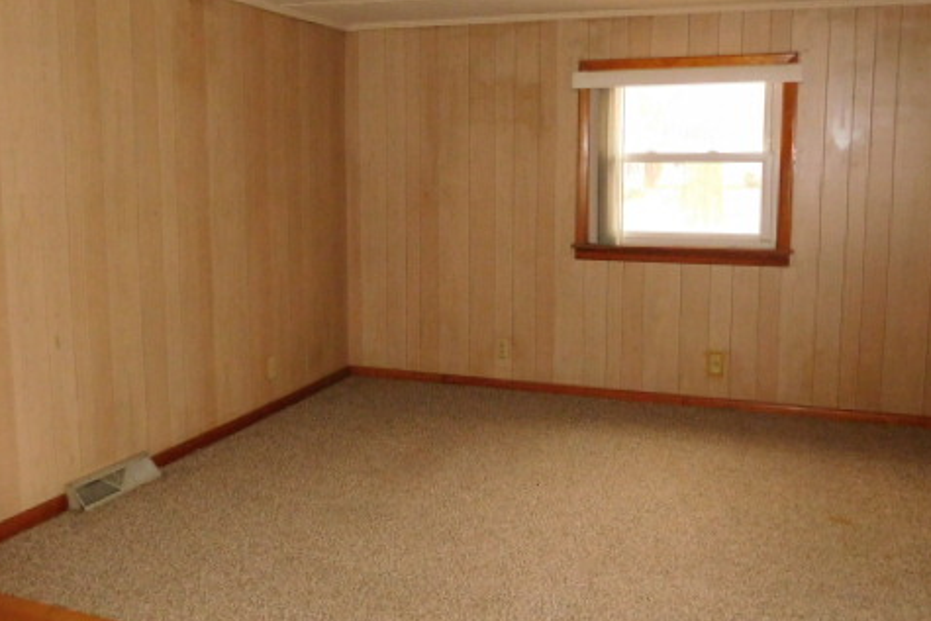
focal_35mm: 35
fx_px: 905
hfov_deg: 54.4
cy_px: 276
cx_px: 453
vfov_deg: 37.8
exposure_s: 1/30
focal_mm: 4.5
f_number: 3.4
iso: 720
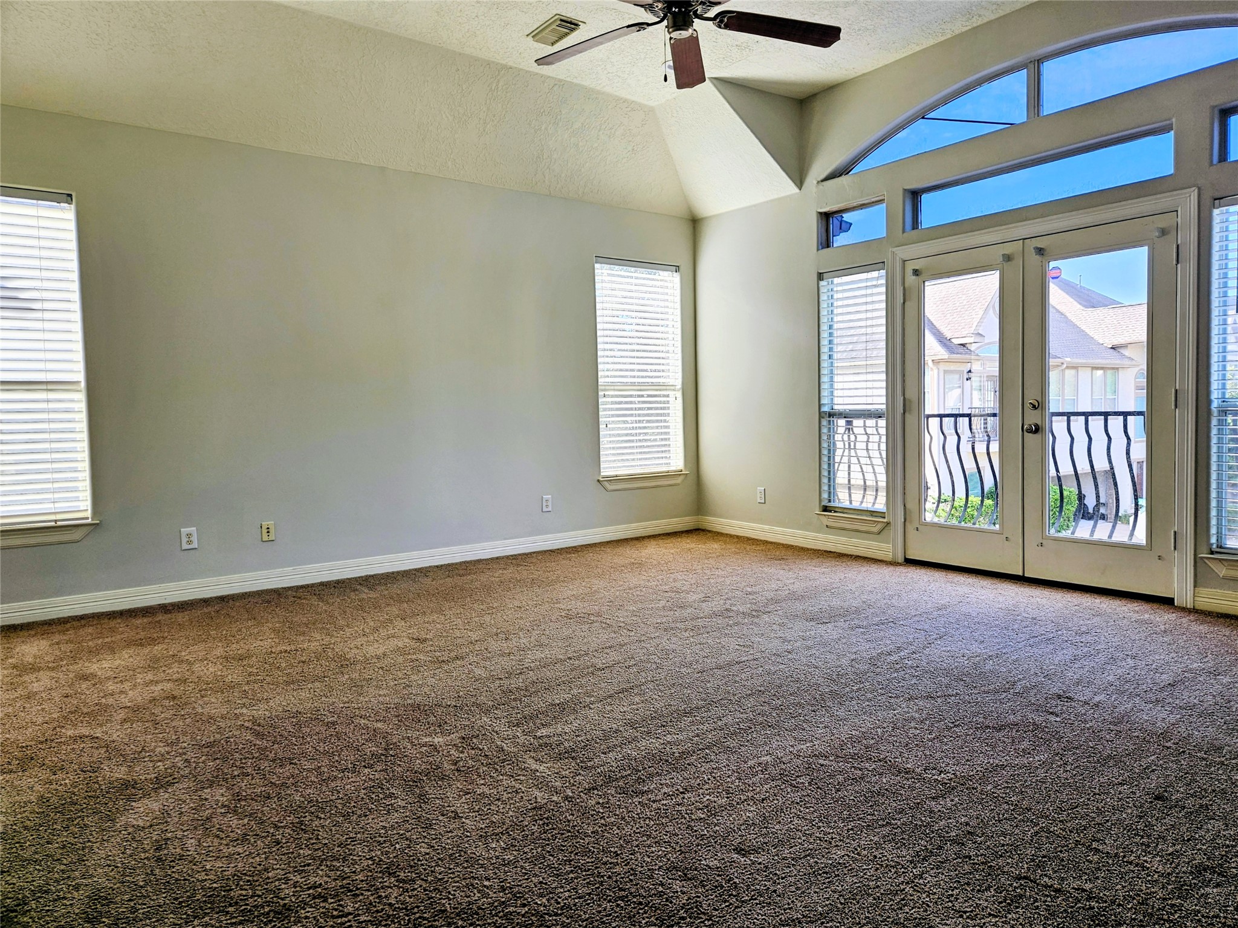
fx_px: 822
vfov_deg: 58.9
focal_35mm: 23
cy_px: 464
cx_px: 619
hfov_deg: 73.9
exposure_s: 1/180
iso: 32
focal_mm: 5.4
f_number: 1.8
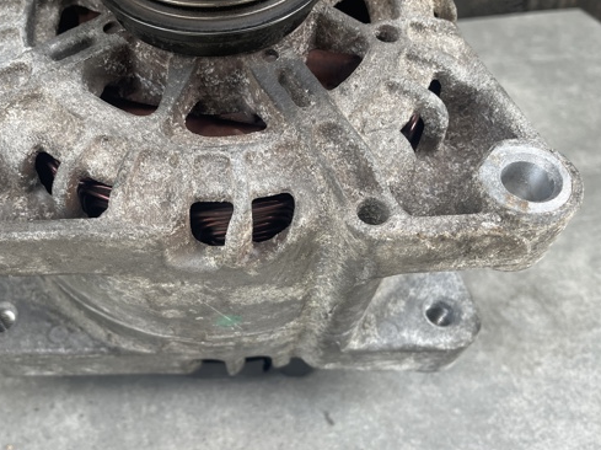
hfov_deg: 53.4
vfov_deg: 41.6
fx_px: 590
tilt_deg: -48.0
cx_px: 222
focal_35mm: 34
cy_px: 265
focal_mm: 4.2
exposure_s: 1/121
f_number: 1.6
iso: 40
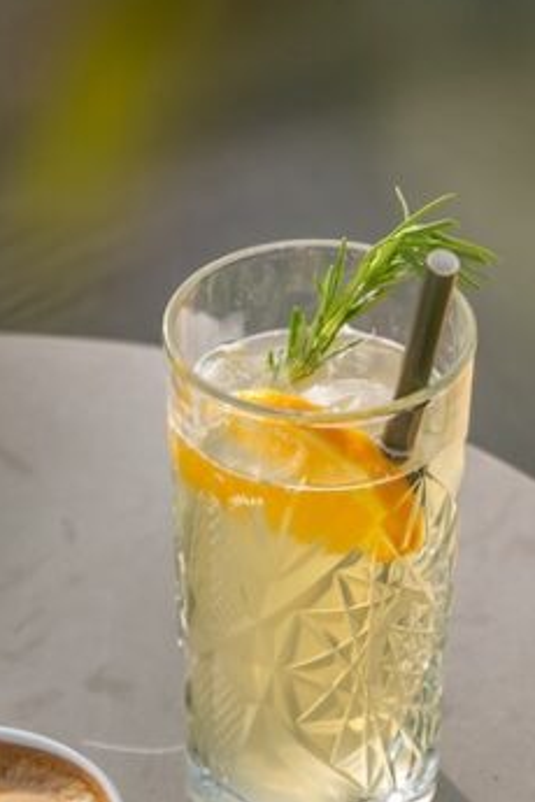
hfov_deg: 6.5
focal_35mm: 210
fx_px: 4687
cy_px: -26
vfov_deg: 9.7
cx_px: 279
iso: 100
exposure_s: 1/800
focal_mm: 65.4
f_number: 2.8
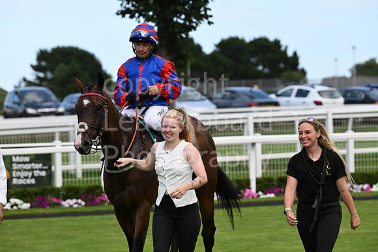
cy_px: 126
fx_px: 1680
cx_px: 189
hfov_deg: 12.8
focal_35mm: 160
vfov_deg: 8.6
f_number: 5
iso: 500
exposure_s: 1/1600
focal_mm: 160
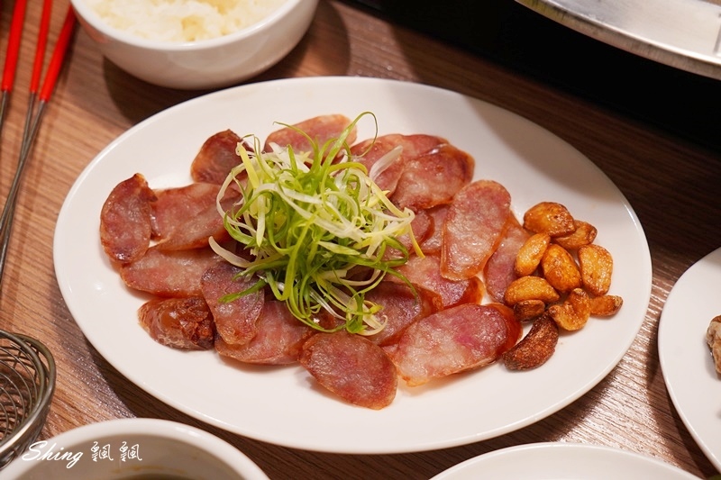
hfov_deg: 44.5
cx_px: 360
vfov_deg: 30.5
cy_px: 240
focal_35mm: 44
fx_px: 881
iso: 1000
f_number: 5.6
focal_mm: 44
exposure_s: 1/30
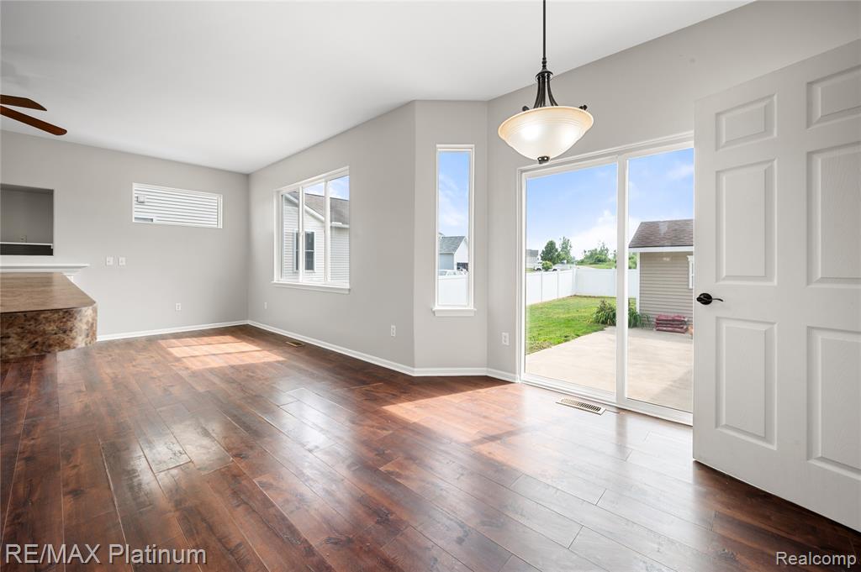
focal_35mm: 14
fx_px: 335
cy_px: 286
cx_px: 430
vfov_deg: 81.1
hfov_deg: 104.3
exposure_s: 1/20
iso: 100
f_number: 11
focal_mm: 14
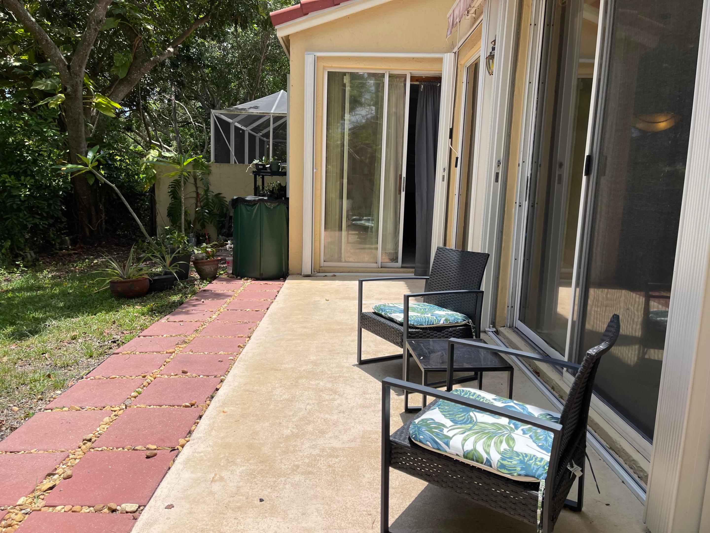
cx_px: 355
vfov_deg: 54.9
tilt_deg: -9.9
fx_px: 513
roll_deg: -1.6
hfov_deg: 69.4
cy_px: 266
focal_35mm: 25
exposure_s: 1/3448
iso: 32
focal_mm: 5.1
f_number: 1.6
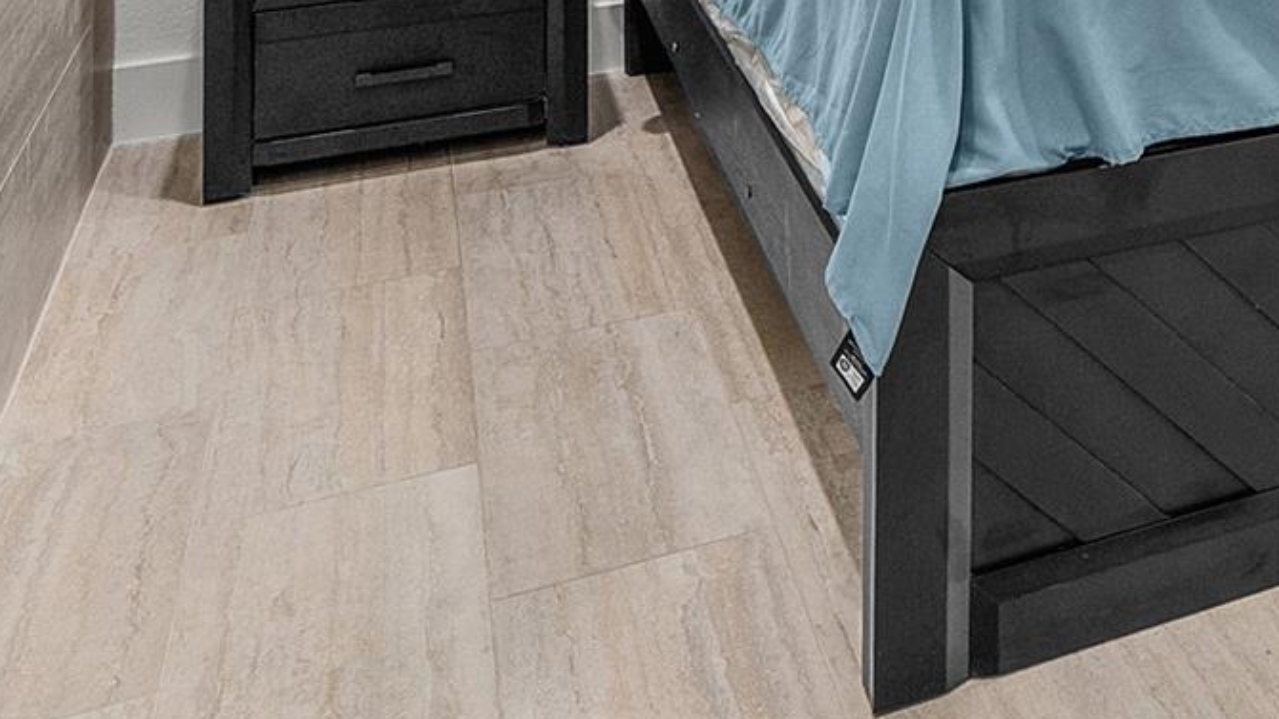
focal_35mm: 48
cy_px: -503
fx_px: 1628
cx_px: 1271
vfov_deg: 19.7
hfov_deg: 38.3
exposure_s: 1/3
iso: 400
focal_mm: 10
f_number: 10
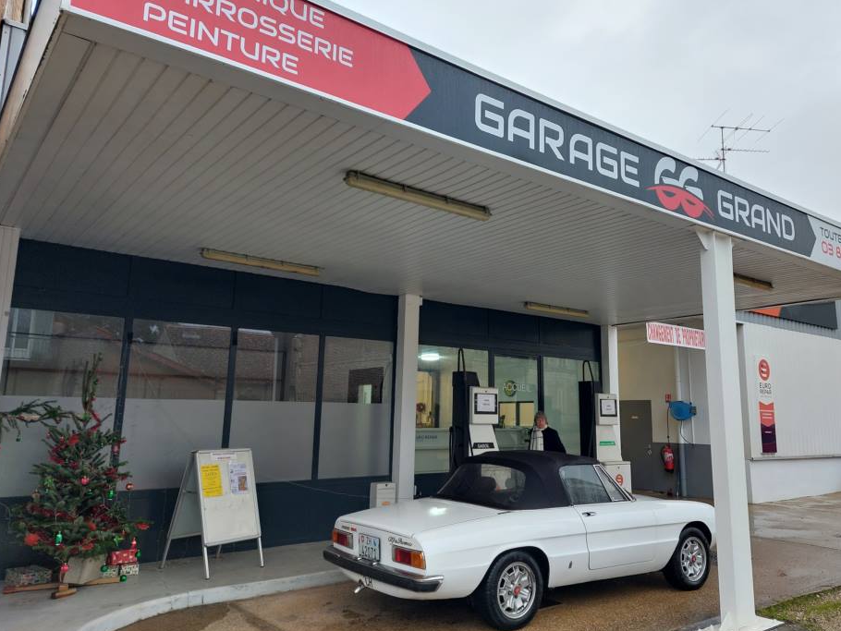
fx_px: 656
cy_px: 295
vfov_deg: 51.3
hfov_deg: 65.2
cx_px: 452
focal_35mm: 27
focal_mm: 5.23
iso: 40
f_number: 1.8
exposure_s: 1/50
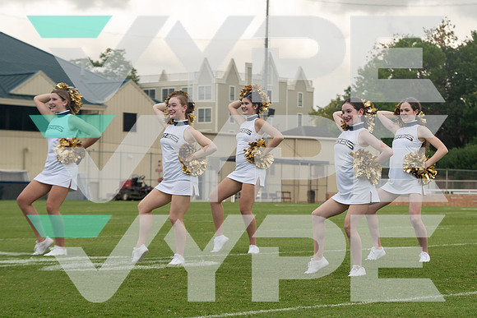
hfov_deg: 20.3
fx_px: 1332
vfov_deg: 13.6
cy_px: 176
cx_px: 293
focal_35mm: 100
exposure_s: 1/800
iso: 800
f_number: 3.5
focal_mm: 67
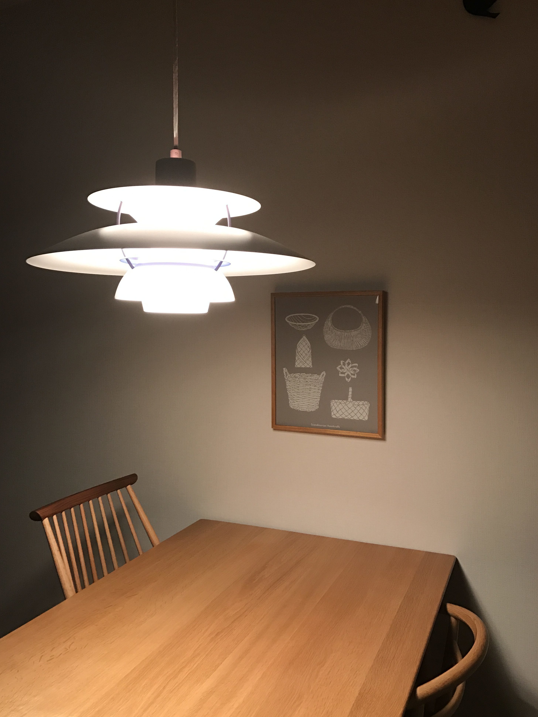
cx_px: 264
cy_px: 353
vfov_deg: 61.7
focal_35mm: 29
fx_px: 601
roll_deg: -1.7
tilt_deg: -1.6
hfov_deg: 48.2
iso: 50
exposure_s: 1/15
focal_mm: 3.99
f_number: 1.8
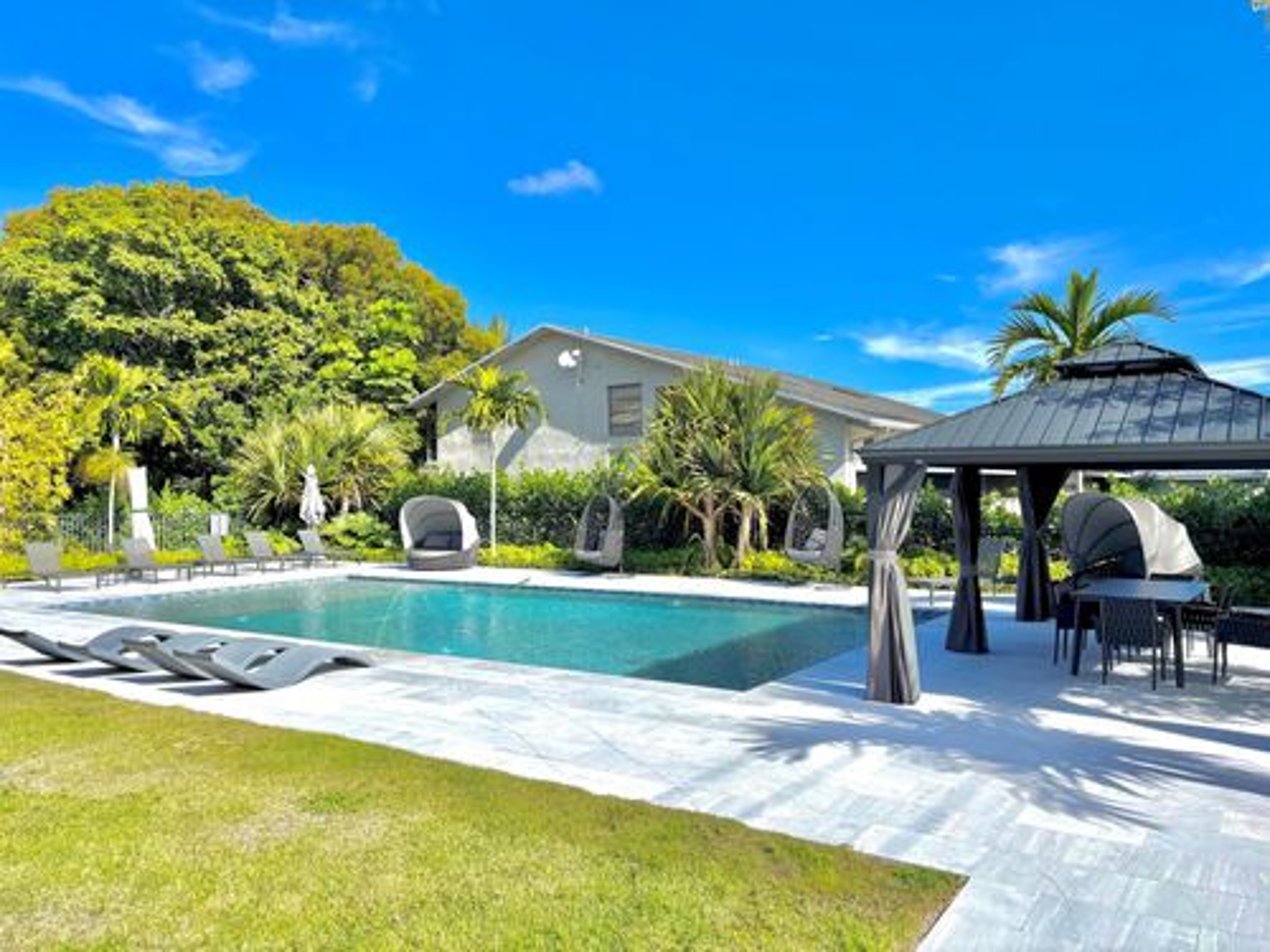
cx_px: 635
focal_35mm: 26
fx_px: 954
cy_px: 476
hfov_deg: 67.3
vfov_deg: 53.1
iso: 50
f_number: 1.6
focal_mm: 5.96
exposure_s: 1/4425
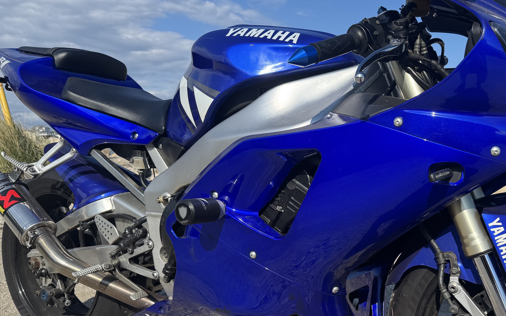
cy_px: 207
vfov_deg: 36.0
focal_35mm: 35
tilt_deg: -8.1
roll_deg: +0.5
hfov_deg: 54.2
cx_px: 338
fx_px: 483
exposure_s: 1/3802
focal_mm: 6.76
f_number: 1.78
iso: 80
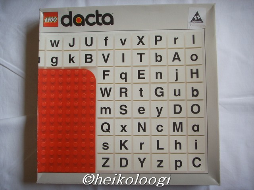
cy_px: 95
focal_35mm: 39
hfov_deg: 47.9
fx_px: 286
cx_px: 127
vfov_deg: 36.8
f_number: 3.5
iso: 72
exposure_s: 1/90
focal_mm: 6.6
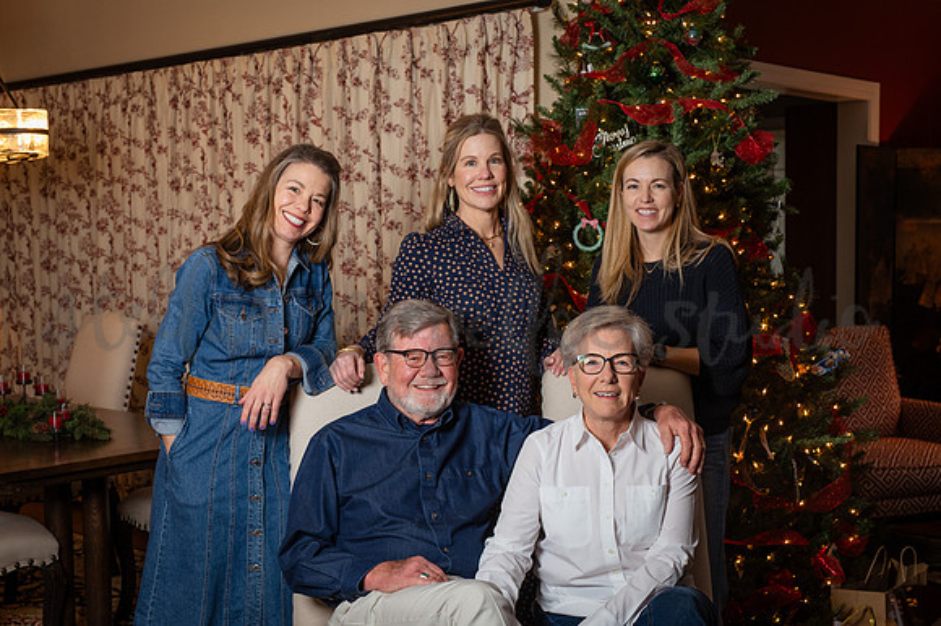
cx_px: 470
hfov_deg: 39.6
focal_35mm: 50
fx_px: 1306
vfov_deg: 27.0
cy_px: 313
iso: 1000
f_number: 5.6
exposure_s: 1/125
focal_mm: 50
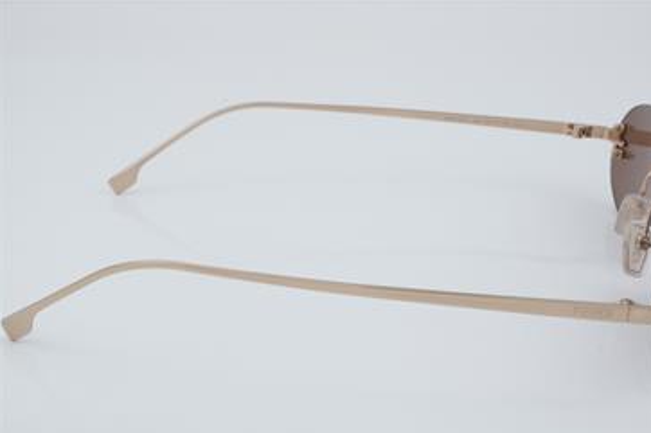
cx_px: 358
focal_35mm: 75
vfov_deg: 18.3
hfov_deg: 27.1
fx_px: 1347
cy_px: 235
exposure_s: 1/3
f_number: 32
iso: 100
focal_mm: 45
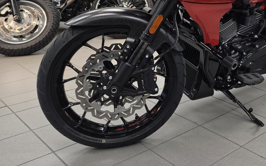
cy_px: 12
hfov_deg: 39.8
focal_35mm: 46
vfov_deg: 26.9
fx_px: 333
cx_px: 247
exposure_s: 1/120
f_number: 1.7
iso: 160
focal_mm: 6.25
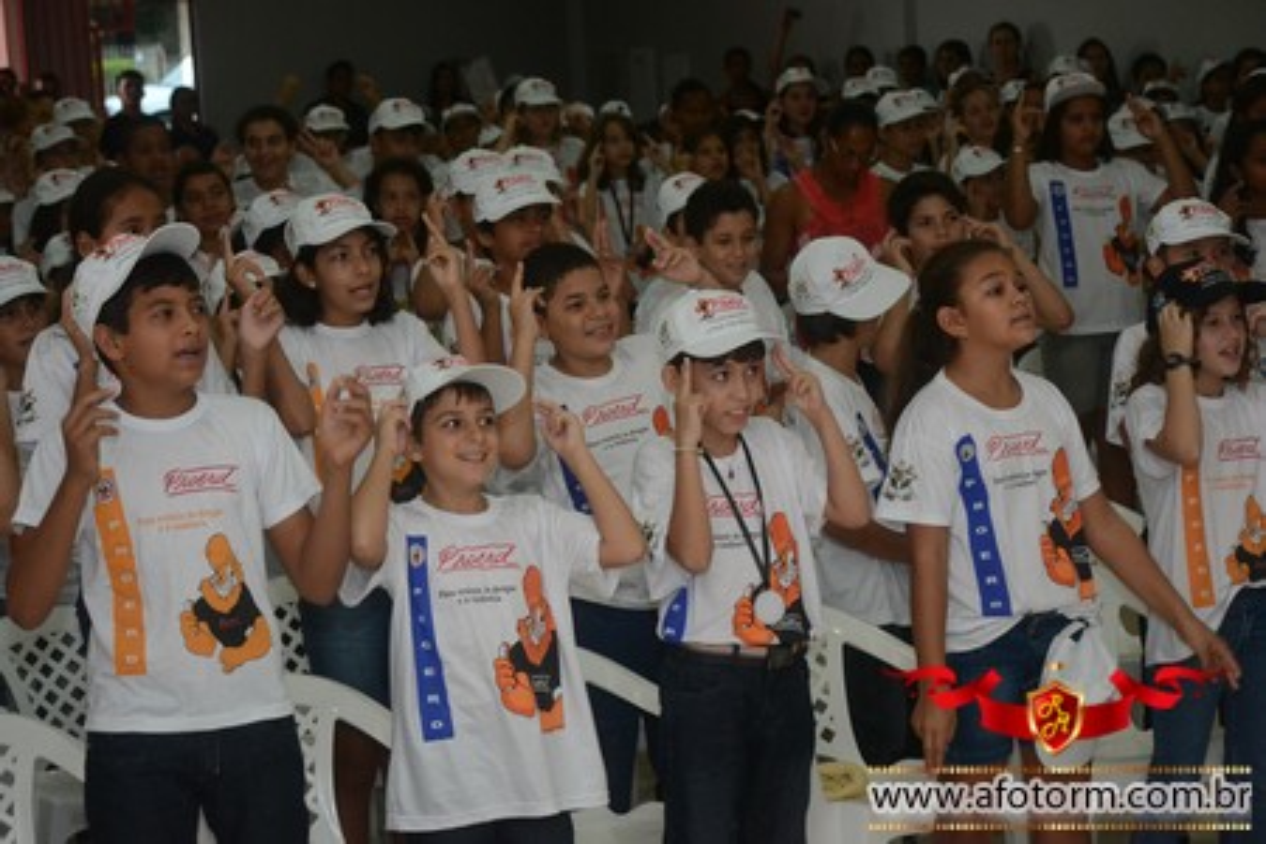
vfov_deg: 14.7
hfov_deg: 21.9
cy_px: 422
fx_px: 3270
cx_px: 633
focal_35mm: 93
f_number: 5
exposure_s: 1/125
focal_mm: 62
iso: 1600
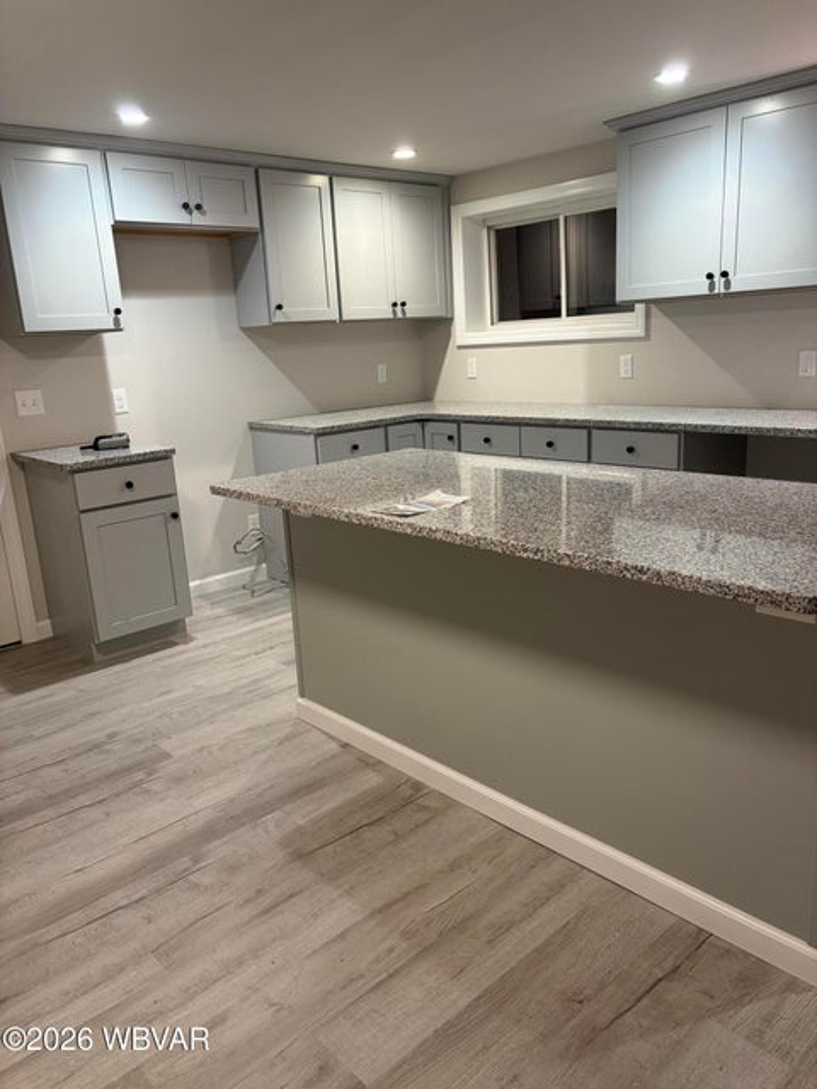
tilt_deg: -14.2
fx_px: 818
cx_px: 408
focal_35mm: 26
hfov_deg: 53.1
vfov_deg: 67.3
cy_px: 544
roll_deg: +3.7
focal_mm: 5.96
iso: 160
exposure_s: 1/60
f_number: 1.6
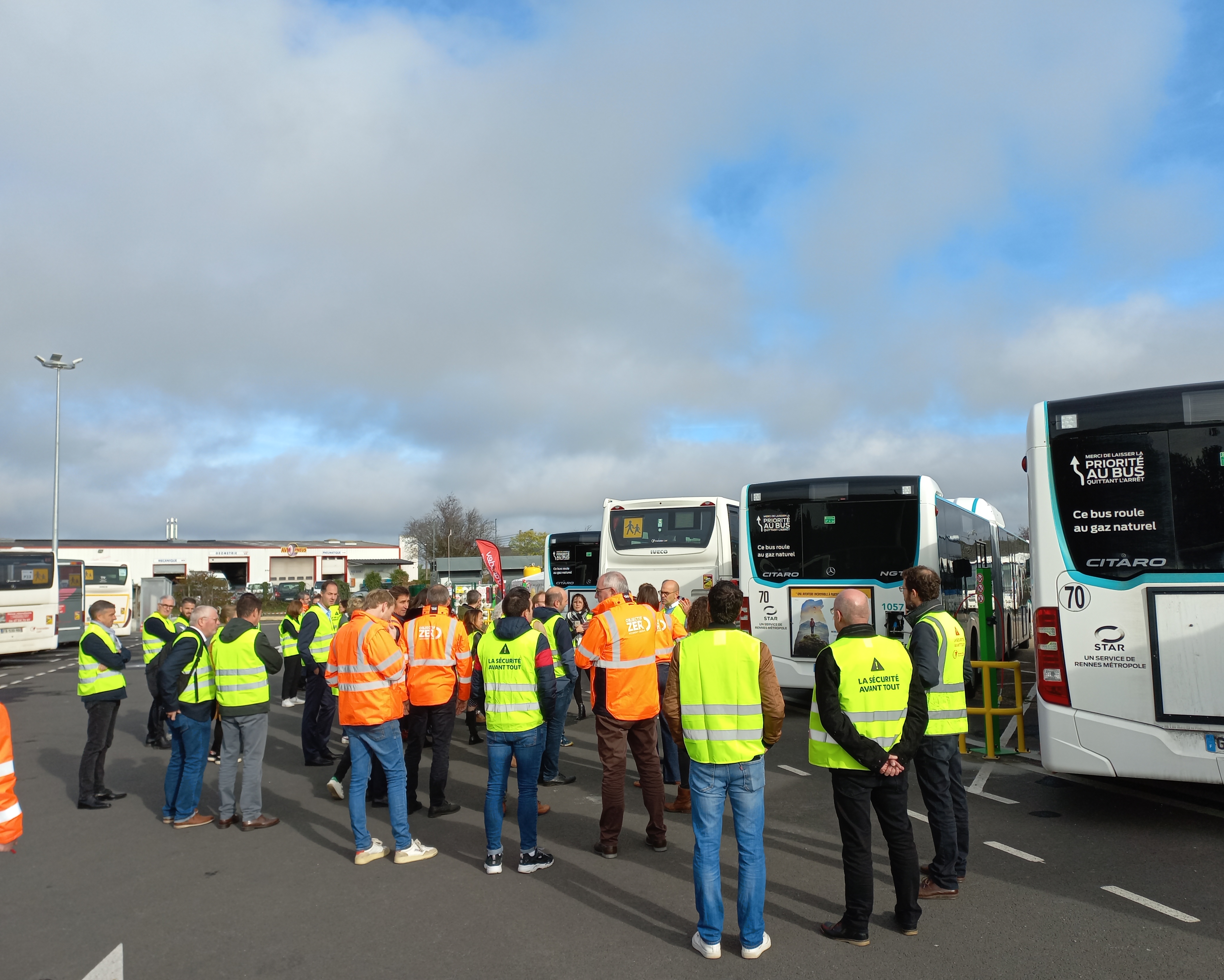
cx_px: 641
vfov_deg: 53.2
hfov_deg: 64.0
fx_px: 978
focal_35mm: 27
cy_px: 489
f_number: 1.8
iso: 25
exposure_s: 1/522
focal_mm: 4.6
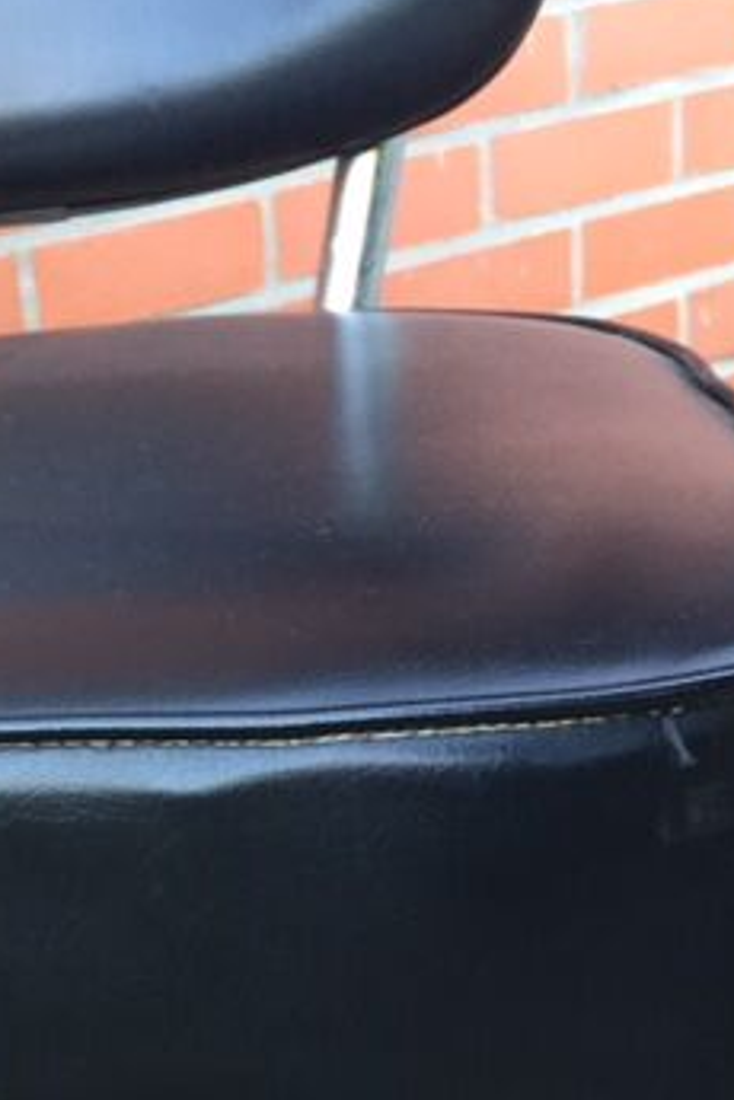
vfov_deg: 35.4
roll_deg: +10.5
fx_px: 1713
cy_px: 695
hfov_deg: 22.3
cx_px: -144
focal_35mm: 56
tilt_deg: -19.9
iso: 64
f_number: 2.2
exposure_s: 1/33
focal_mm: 4.15
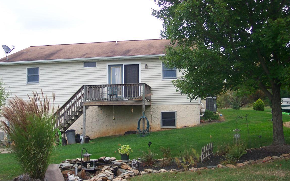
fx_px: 308
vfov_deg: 32.8
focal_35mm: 39
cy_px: 94
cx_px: 145
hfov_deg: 50.4
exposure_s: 1/500
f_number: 2.8
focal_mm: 8
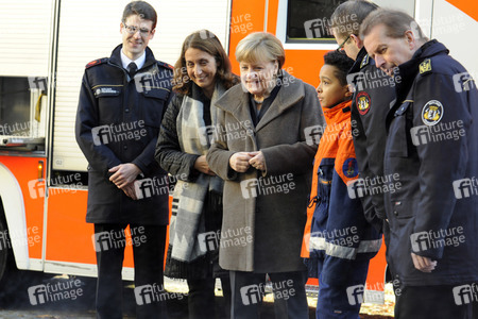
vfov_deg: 13.7
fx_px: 1328
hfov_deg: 20.4
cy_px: 160
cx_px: 239
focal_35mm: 100
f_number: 5
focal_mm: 100
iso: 640
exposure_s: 1/160
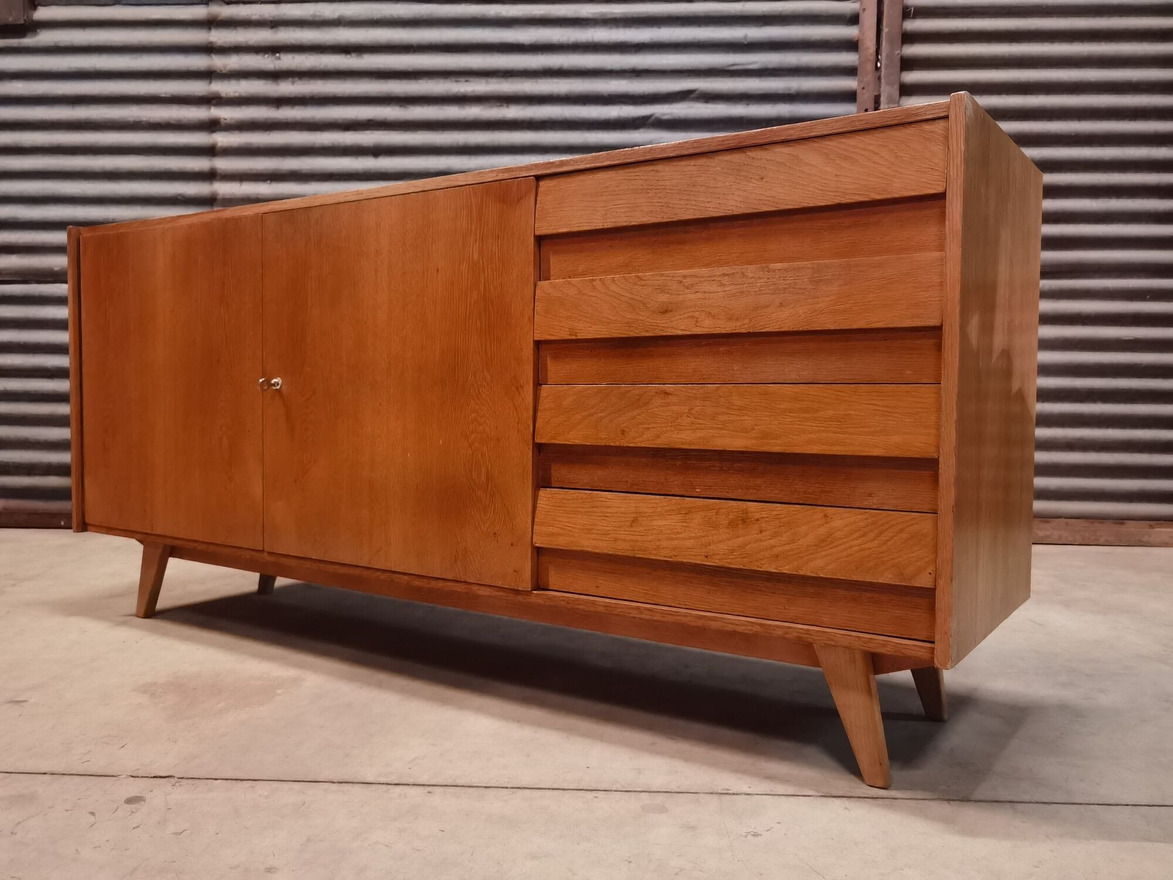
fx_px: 983
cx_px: 586
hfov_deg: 61.7
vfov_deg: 48.2
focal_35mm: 29
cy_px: 440
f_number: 1.9
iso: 1000
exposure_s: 1/20
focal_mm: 6.71
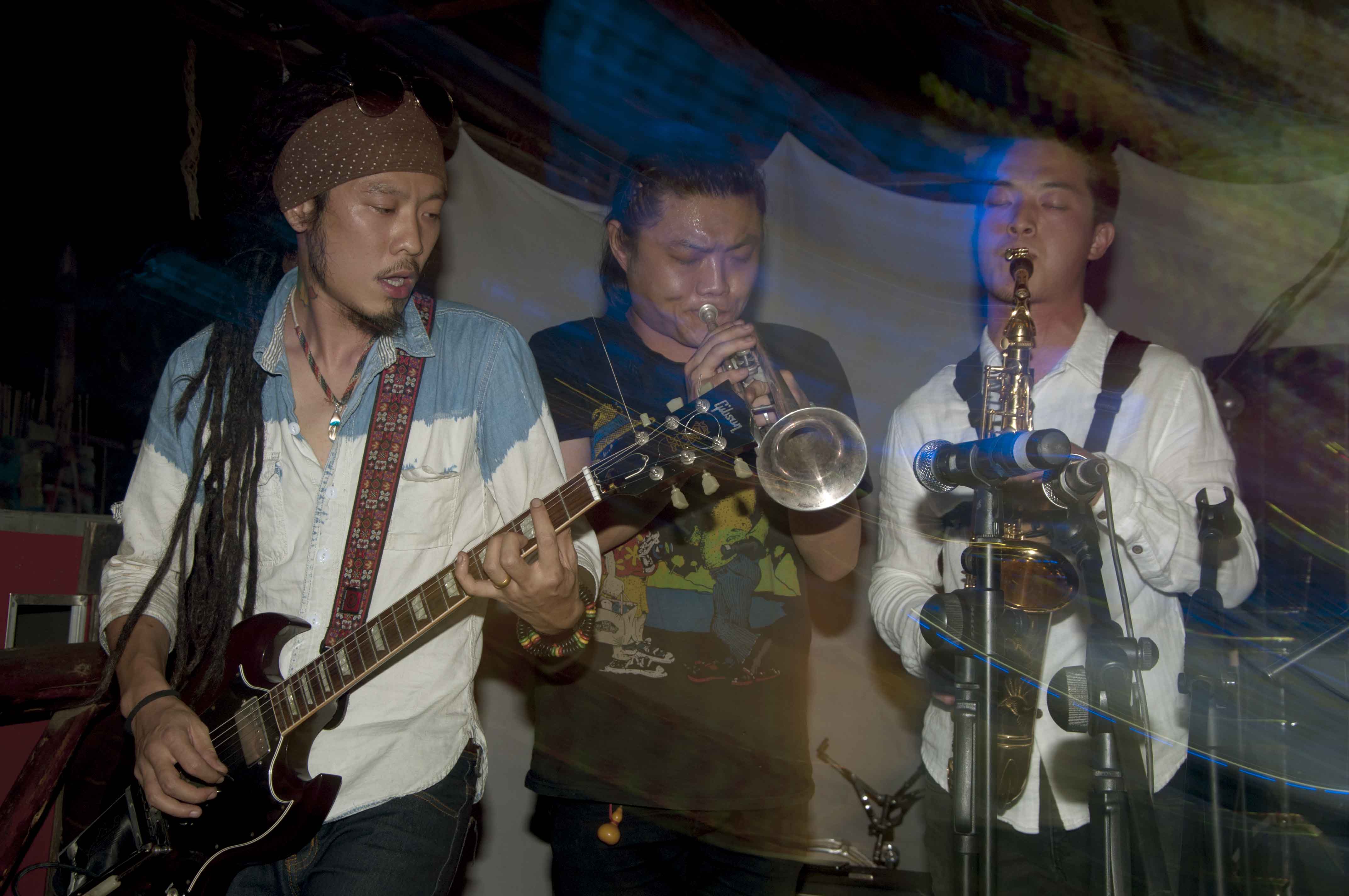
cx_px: 674
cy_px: 448
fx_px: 1965
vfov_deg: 25.7
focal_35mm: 52
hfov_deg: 37.9
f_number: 8
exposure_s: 1/4
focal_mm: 35
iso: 160
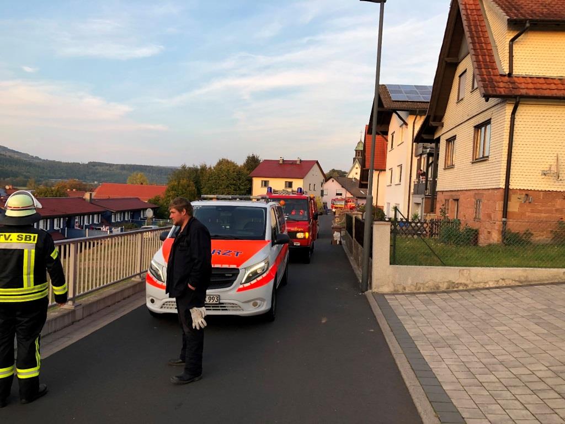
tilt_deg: -2.8
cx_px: 282
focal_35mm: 28
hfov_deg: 63.4
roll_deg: -2.5
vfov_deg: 49.7
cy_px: 212
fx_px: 457
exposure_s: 1/247
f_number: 1.8
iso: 20
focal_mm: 3.99
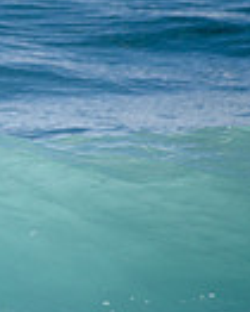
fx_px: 23529
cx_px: -556
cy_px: 147
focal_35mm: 2547
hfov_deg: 0.6
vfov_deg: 0.8
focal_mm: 500
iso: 125
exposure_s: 1/2000
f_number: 5.6
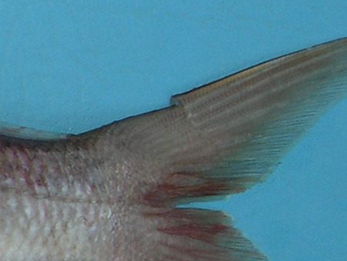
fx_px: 1915
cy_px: 197
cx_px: -380
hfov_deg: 9.6
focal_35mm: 191
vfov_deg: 7.8
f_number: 7.6
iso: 100
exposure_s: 1/59.2
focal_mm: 8
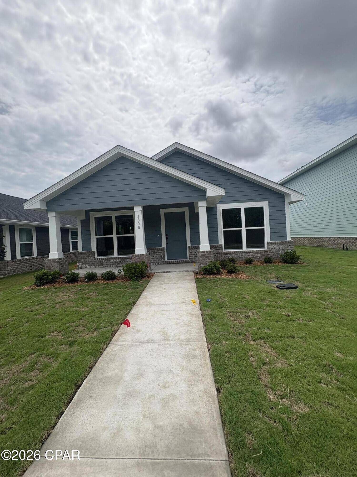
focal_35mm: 14
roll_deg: +3.1
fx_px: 193
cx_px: 178
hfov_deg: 85.7
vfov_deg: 102.1
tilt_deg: +1.4
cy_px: 238
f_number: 2.2
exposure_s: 1/2494
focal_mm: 2.22
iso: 64
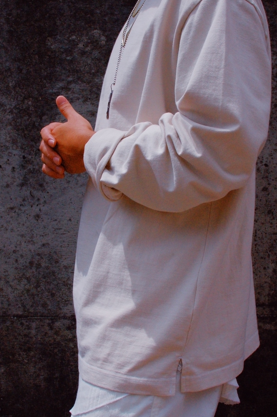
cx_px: 122
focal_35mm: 63
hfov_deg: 21.7
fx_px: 724
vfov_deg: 32.1
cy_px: 193
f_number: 16
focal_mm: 35
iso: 800
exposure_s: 1/1000
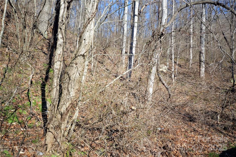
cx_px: 118
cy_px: 78
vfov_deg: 43.5
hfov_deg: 62.0
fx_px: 196
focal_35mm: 30
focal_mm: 20
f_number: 5.6
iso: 220
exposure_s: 1/125
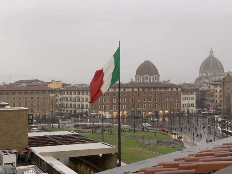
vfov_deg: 28.0
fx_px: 349
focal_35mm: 52
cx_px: 116
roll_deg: +0.5
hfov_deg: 36.8
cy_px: 87
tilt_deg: +2.7
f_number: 2.4
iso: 100
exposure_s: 1/122
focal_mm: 6
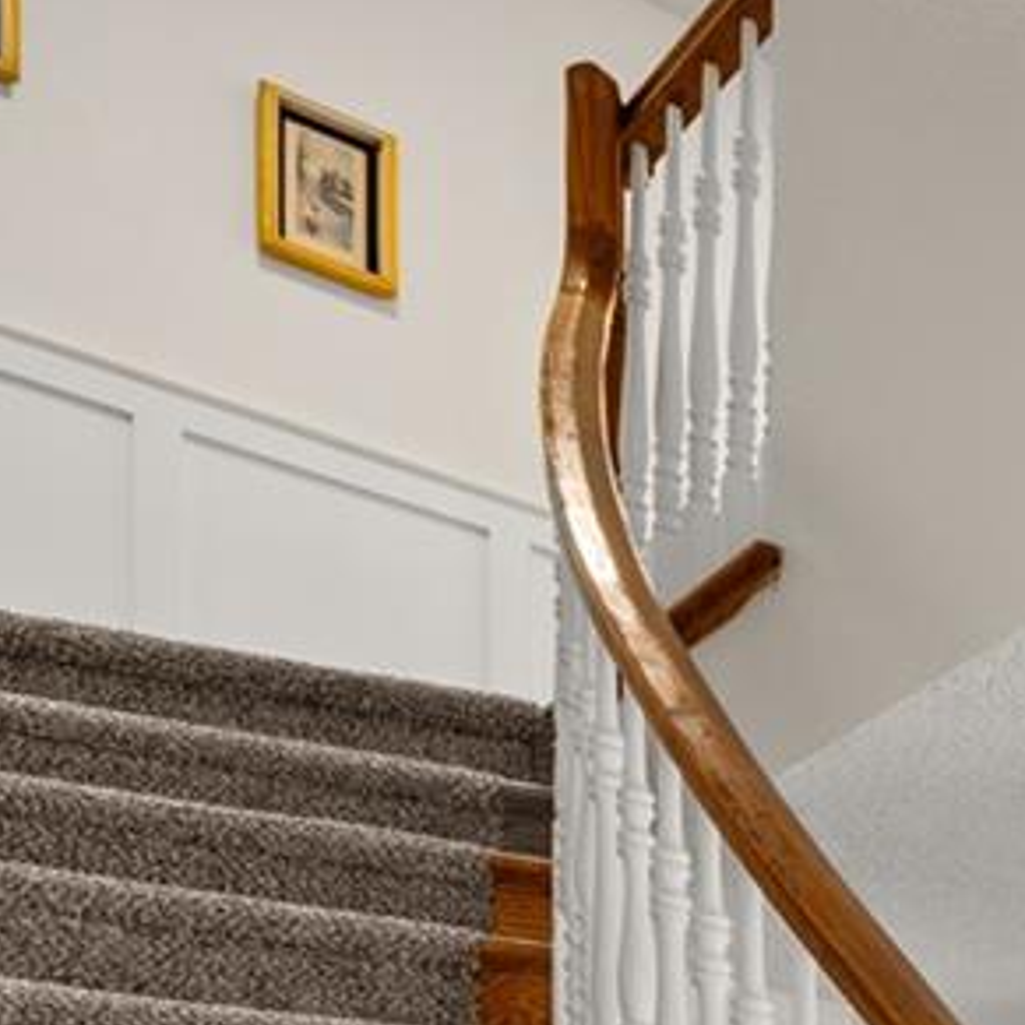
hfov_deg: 17.0
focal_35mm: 56
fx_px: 1876
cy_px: 1633
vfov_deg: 23.1
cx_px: 2251
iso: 400
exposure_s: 1/3
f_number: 11
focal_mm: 12
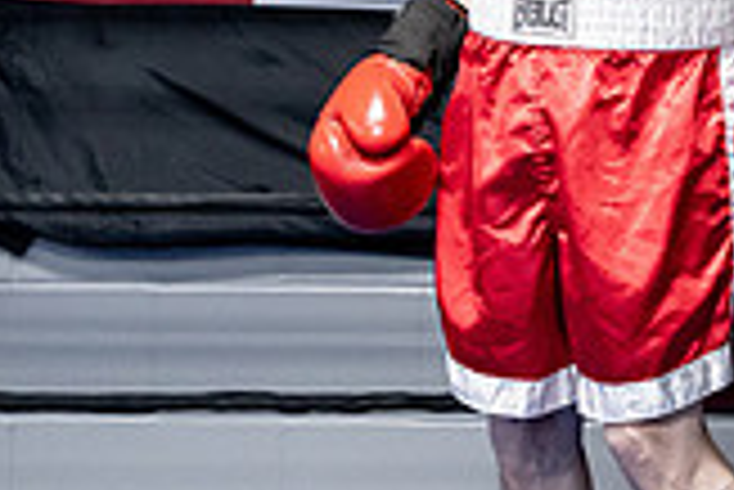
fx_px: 3490
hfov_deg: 11.7
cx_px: 937
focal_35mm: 171
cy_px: -128
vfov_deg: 8.0
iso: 8000
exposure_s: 1/1000
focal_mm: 48
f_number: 2.8
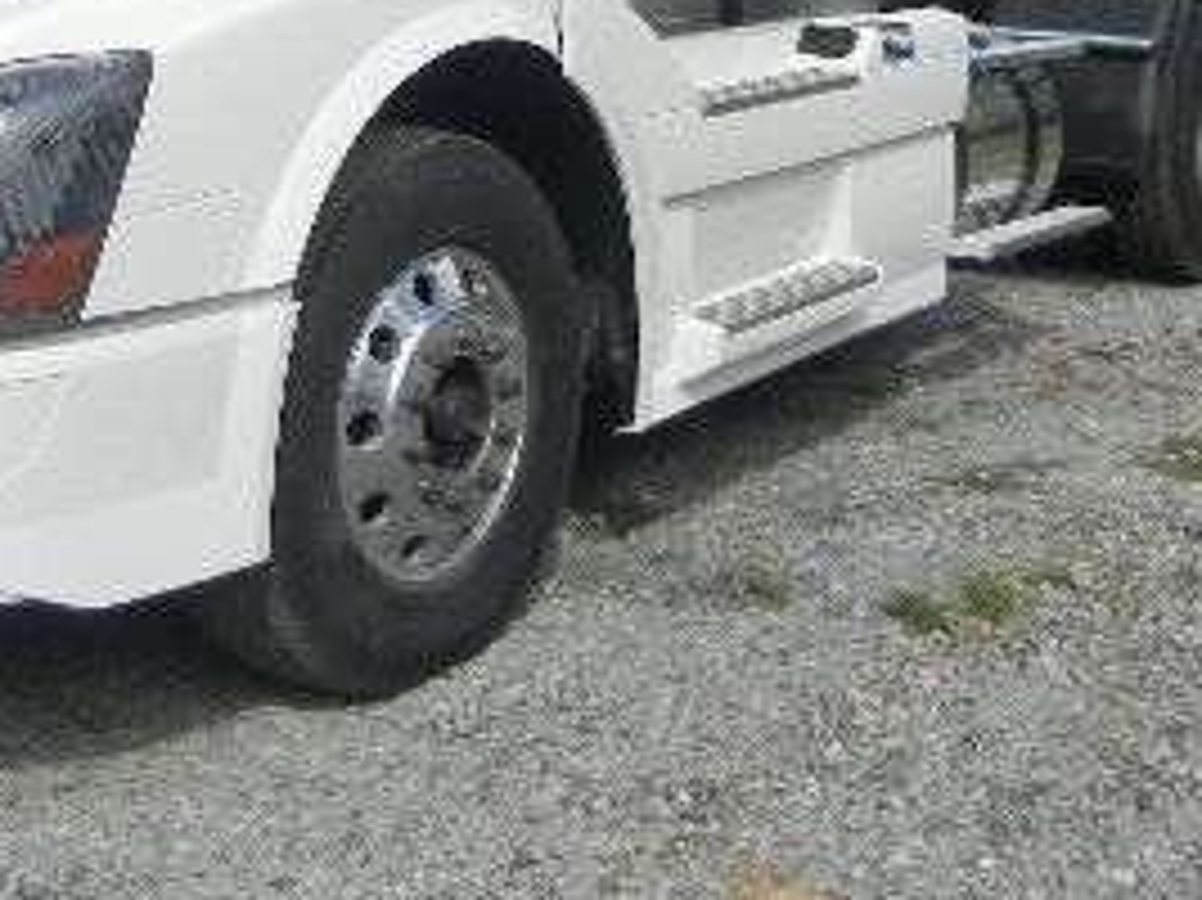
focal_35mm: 72
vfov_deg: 19.5
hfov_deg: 27.0
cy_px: -104
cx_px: 491
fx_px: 2499
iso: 160
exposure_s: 1/395
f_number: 7
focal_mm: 5.4
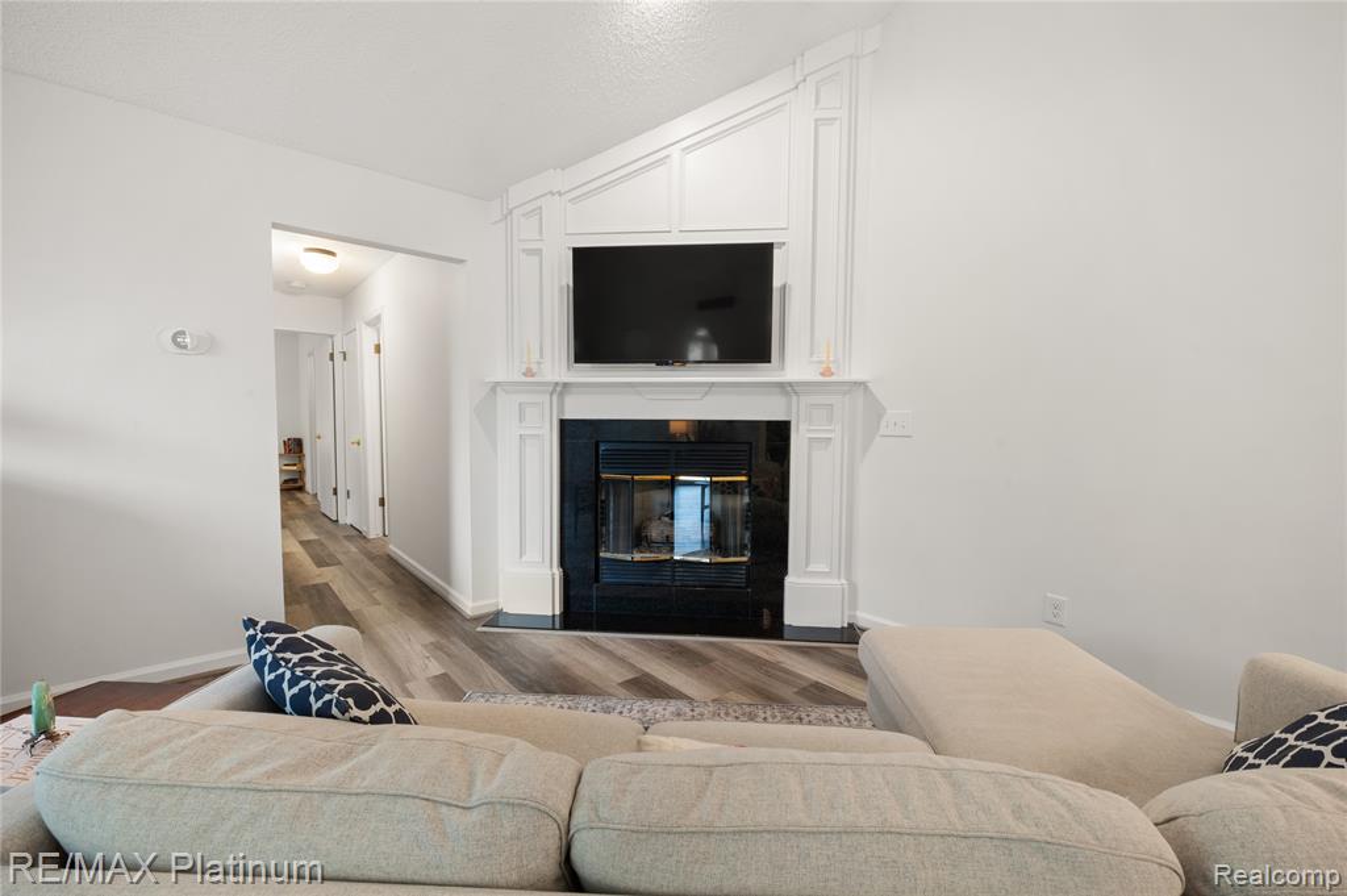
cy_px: 448
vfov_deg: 81.1
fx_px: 523
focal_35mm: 14
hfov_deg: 104.3
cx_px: 674
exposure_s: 3
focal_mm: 14
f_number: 11
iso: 100
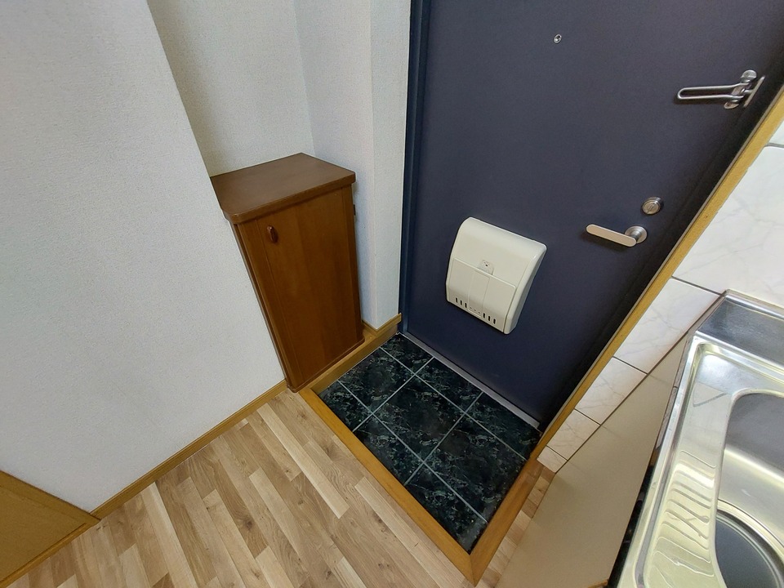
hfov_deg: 106.2
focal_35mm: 13
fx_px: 294
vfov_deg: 89.9
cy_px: 294
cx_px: 392
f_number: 2.2
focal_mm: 1.74
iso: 400
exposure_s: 1/40
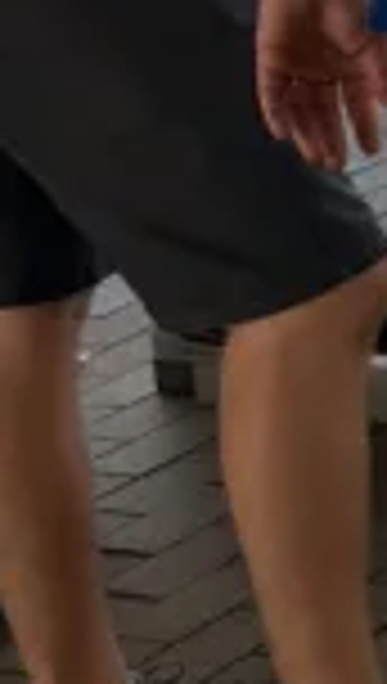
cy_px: 68
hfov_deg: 6.3
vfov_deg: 12.1
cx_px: 1206
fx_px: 3197
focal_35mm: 176
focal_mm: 6.76
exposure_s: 1/649
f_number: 1.78
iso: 80
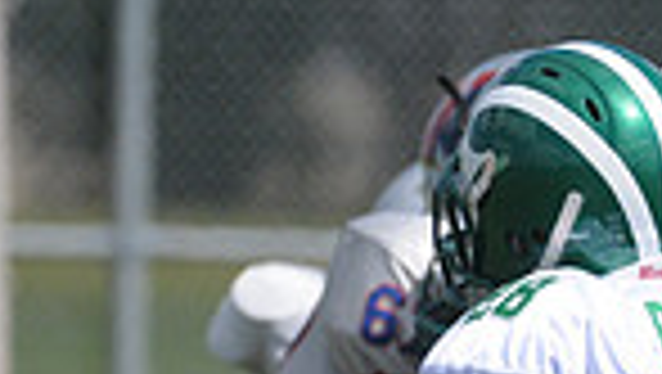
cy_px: 678
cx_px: 734
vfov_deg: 0.7
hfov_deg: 1.2
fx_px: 30378
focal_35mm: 1729
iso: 500
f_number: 4
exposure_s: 1/5000
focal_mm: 280
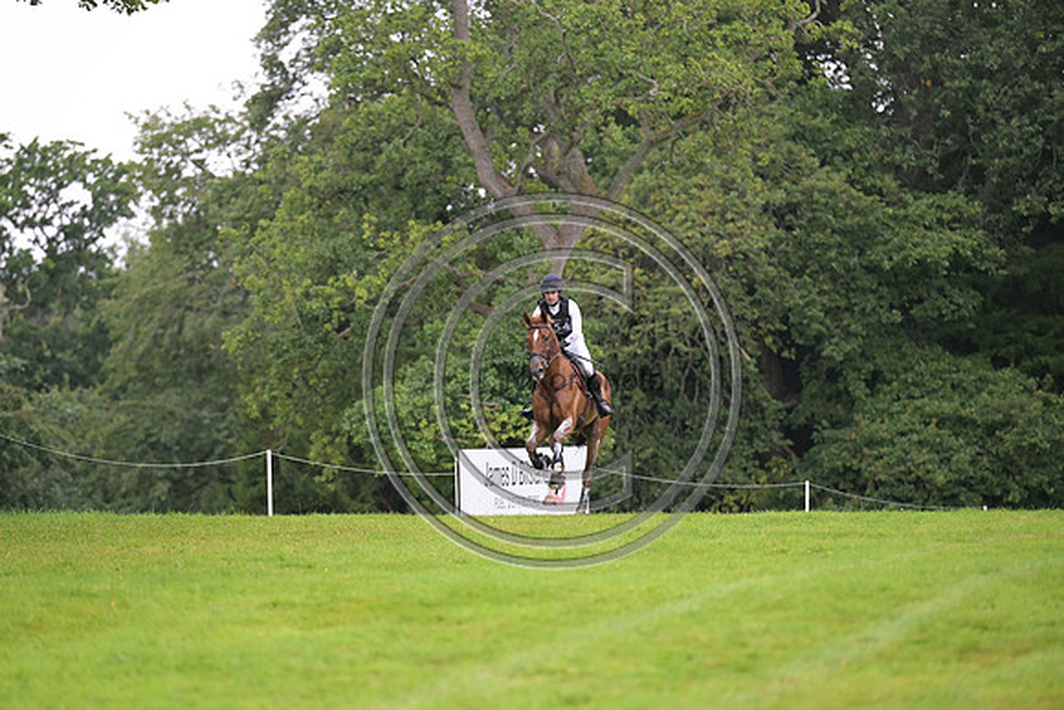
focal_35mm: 200
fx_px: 5912
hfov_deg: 10.3
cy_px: 355
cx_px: 532
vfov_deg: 6.9
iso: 4000
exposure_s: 1/1250
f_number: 3.5
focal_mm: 200
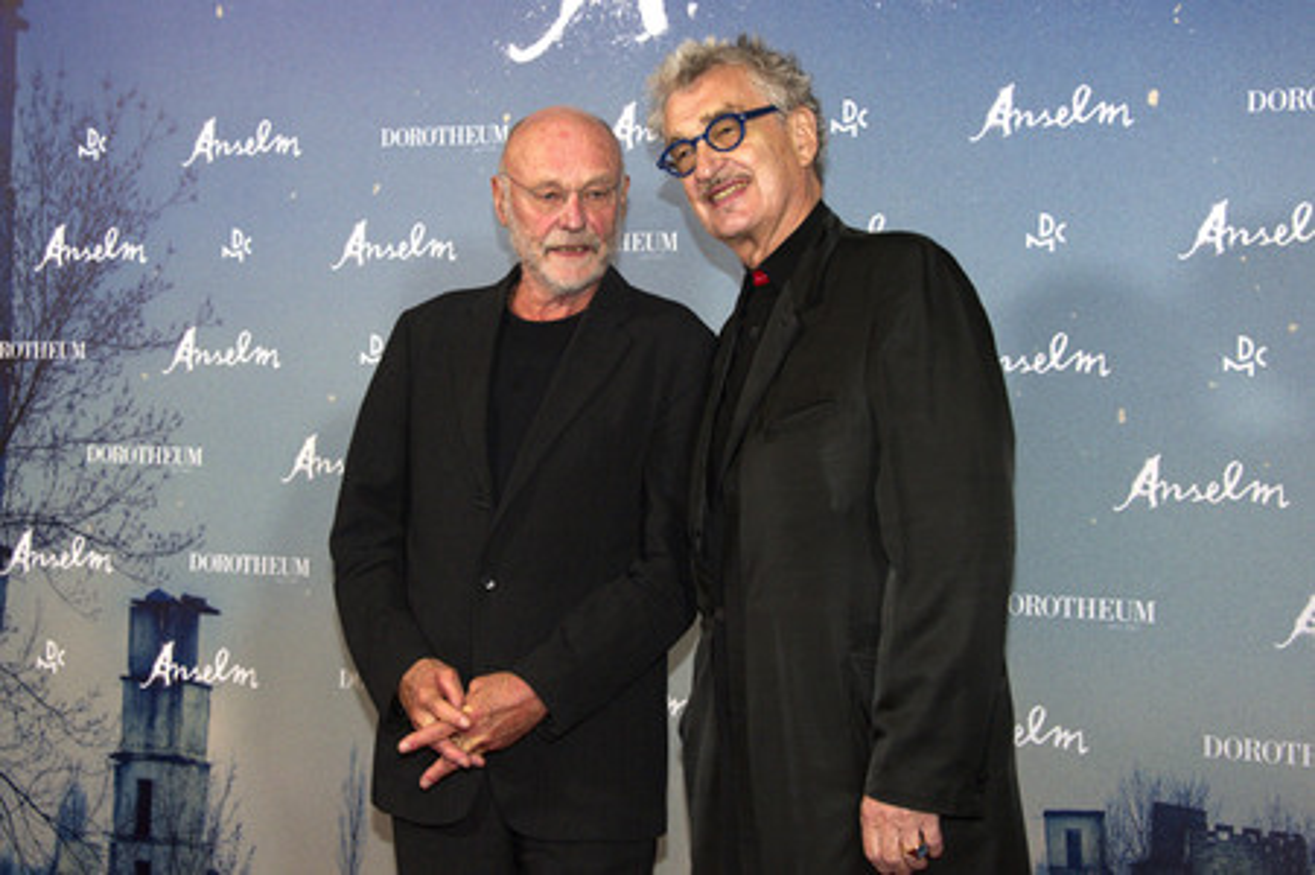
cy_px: 438
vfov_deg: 27.0
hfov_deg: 39.6
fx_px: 1825
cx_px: 658
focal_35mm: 50
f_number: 5.6
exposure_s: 1/125
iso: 1600
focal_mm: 50
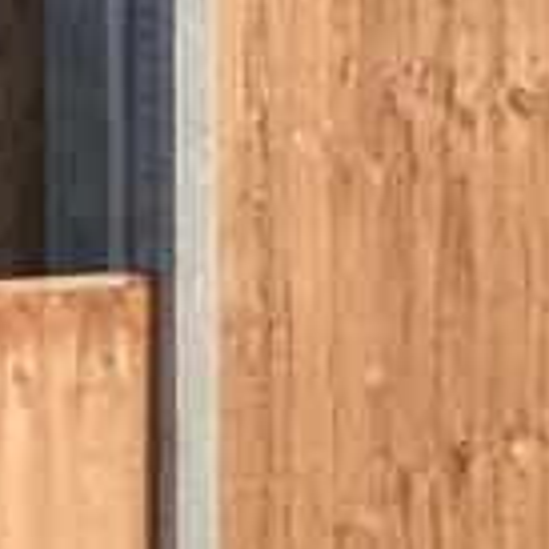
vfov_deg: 9.1
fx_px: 3445
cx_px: -469
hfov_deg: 8.7
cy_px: 248
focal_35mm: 192
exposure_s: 1/1109
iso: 32
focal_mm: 4.15
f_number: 2.2
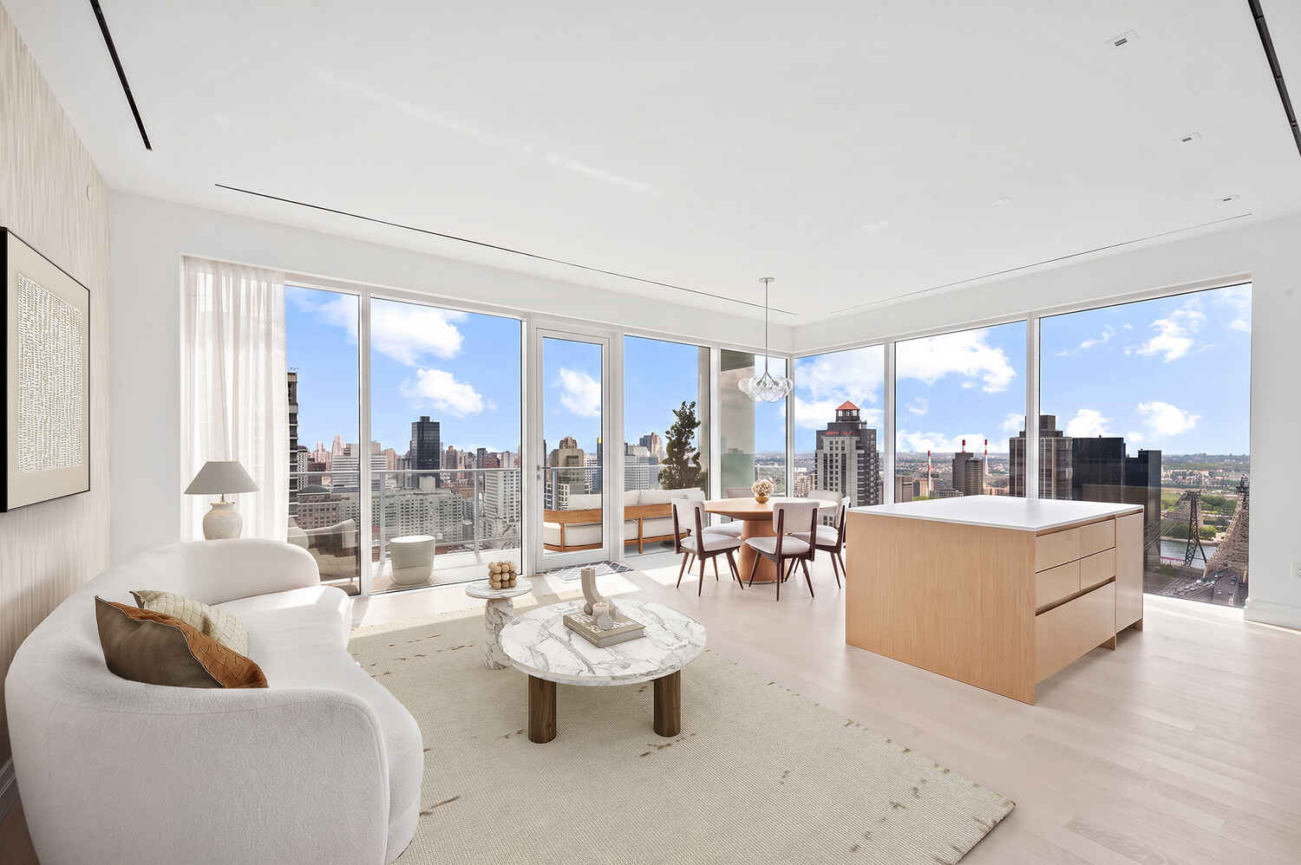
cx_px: 650
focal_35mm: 14
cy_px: 432
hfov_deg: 104.3
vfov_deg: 81.1
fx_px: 506
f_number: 14
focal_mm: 14
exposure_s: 1/10
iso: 250
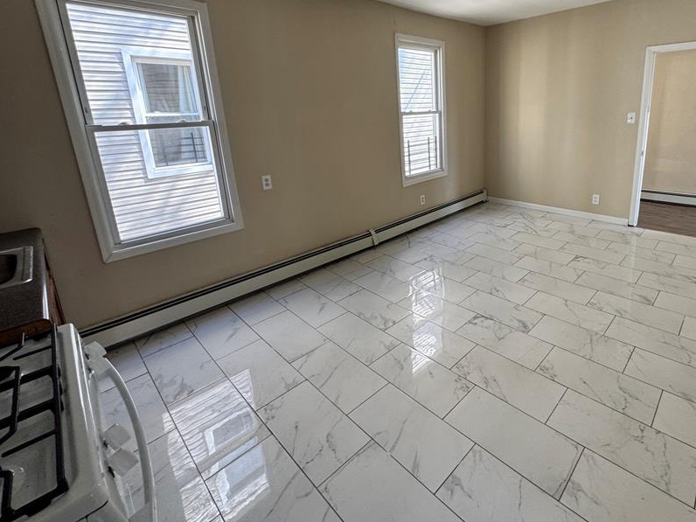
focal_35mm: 18
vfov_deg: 70.3
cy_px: 192
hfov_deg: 86.3
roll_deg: +2.1
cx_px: 428
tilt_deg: -14.1
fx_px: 362
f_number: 2.2
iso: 125
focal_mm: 2.22
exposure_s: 1/99
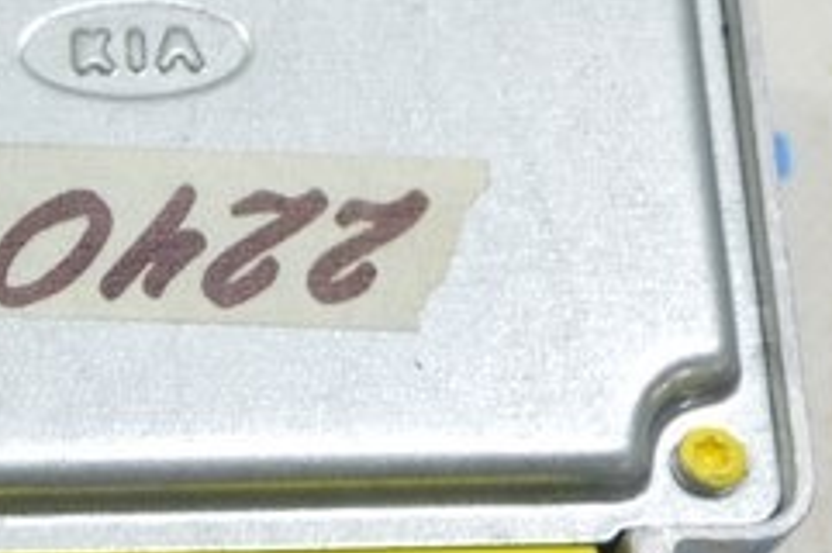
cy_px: 313
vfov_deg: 8.2
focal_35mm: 166
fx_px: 3831
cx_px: -166
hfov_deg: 12.1
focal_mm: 26
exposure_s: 1/20
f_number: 5.6
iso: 400
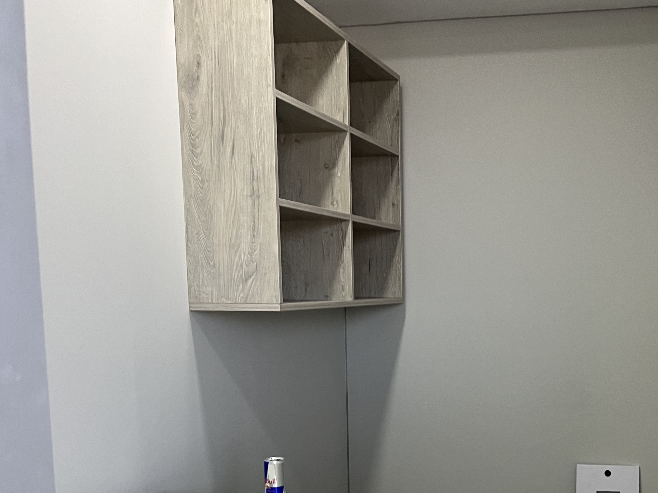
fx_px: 817
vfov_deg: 32.6
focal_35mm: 43
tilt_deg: -6.2
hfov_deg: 42.6
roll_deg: -1.1
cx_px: 487
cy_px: 402
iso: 100
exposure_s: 1/50
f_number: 1.6
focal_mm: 5.1
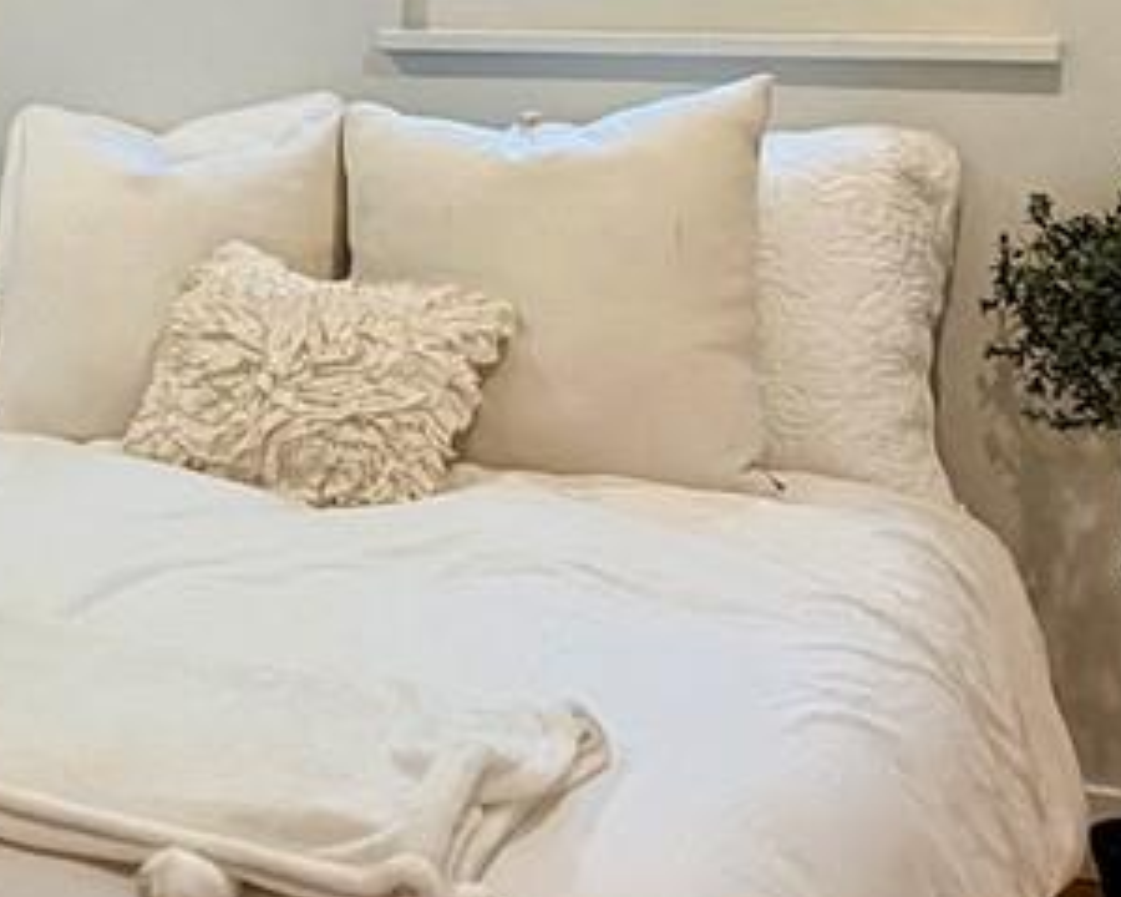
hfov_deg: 23.4
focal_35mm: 73
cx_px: -295
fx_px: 2422
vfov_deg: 20.2
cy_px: -34
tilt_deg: -1.8
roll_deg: +1.5
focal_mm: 2.22
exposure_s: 1/120
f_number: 2.2
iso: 200
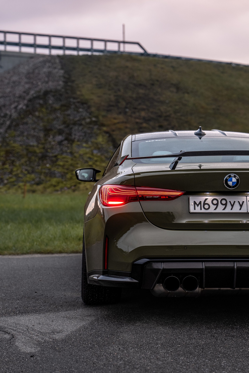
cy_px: 186
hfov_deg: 19.5
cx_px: 124
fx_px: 726
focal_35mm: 70
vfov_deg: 28.8
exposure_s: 1/100
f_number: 3.2
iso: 500
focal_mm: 70
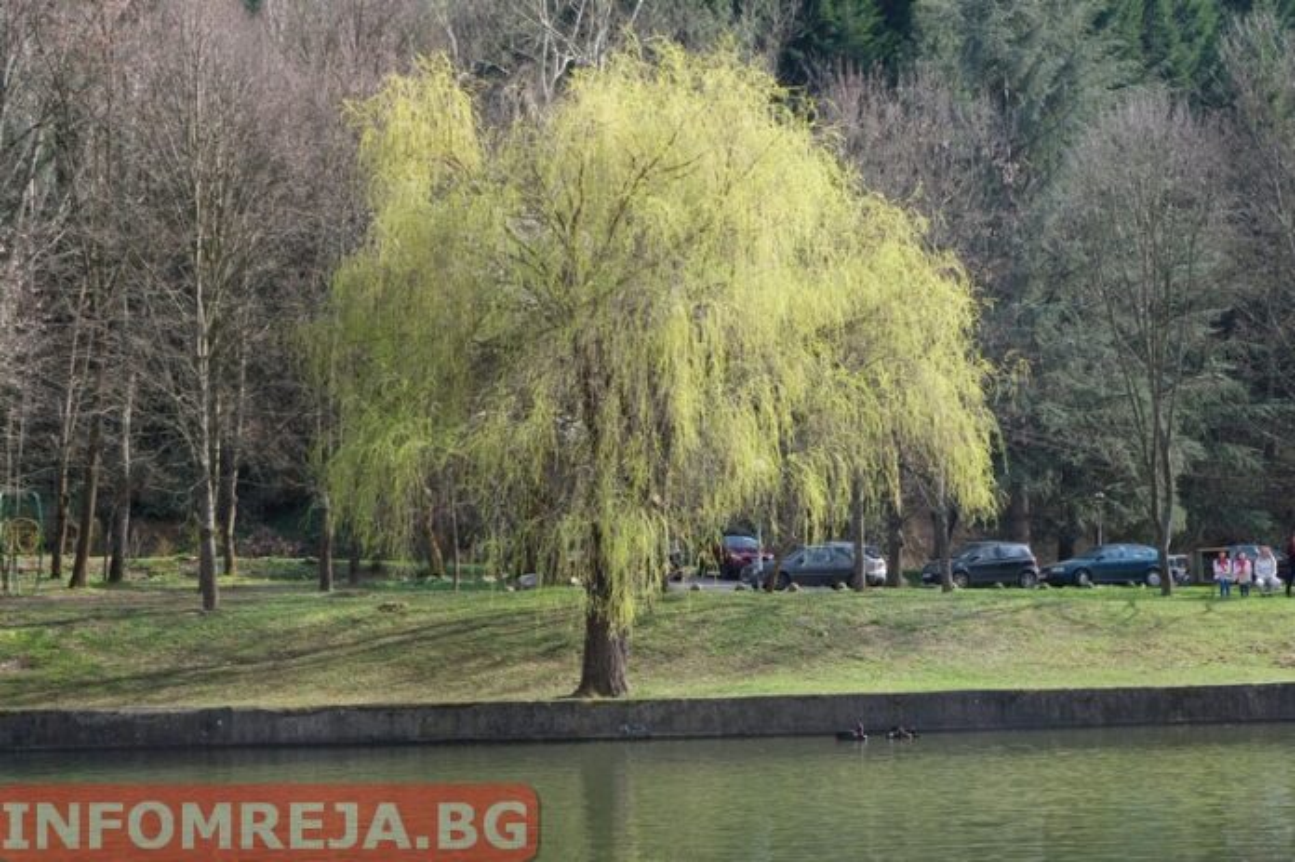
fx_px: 2336
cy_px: 431
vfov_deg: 20.9
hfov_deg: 31.0
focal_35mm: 65
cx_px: 648
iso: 200
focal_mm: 43.4
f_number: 8
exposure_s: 1/125
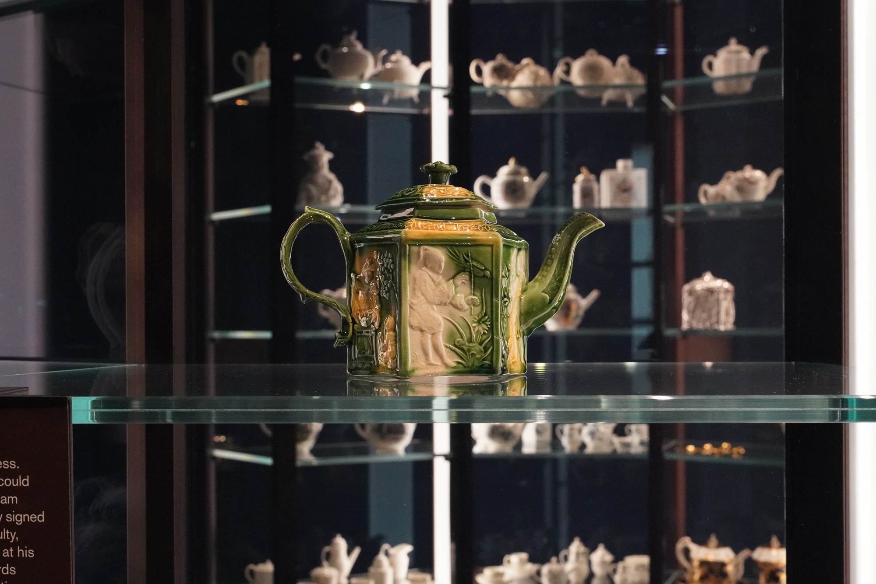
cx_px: 438
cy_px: 292
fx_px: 973
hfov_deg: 48.5
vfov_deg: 33.4
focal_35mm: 40
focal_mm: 40
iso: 8000
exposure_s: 1/100
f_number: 10
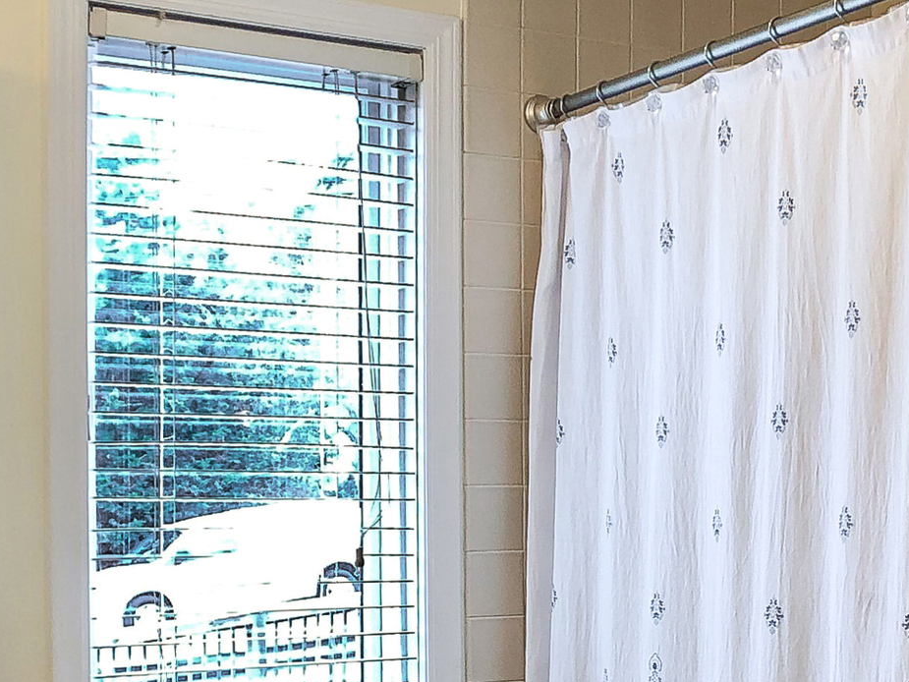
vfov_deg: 15.7
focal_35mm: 93
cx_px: 556
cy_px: 637
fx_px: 2442
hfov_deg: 21.0
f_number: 1.8
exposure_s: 1/30
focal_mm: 3.99
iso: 25
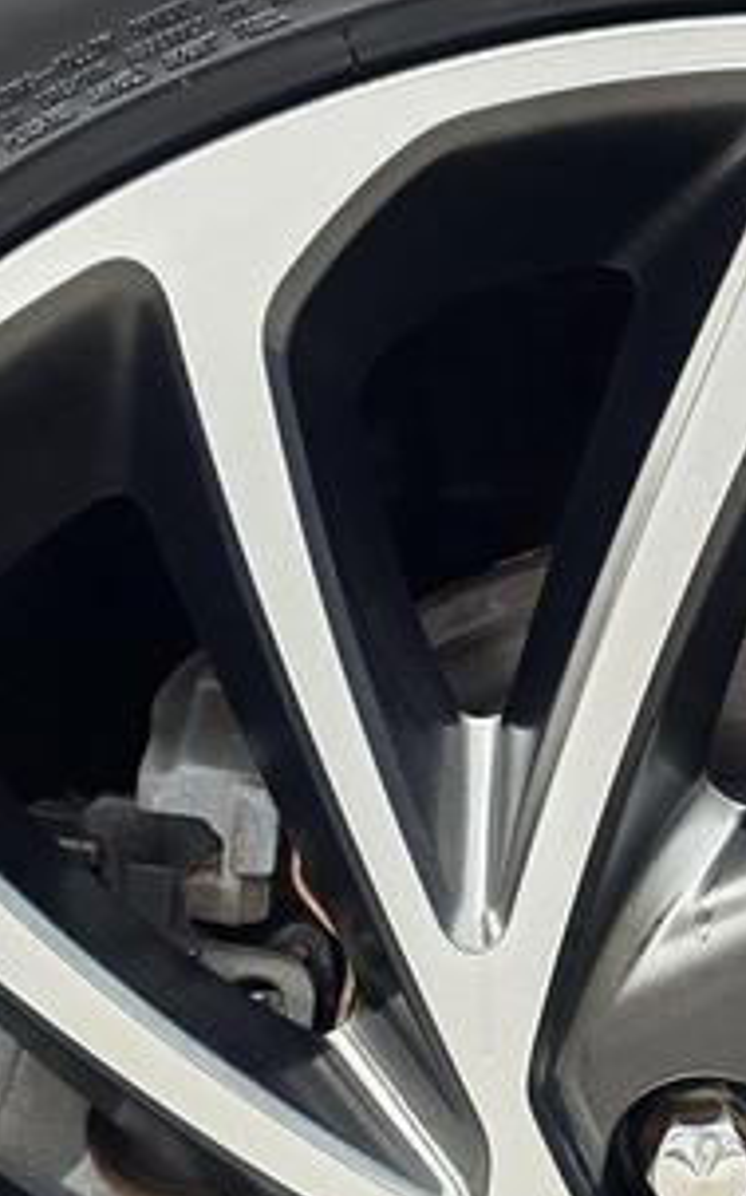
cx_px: 754
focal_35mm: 103
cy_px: 1082
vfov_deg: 19.8
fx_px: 3355
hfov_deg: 12.5
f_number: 1.7
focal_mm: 6.3
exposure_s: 1/180
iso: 32
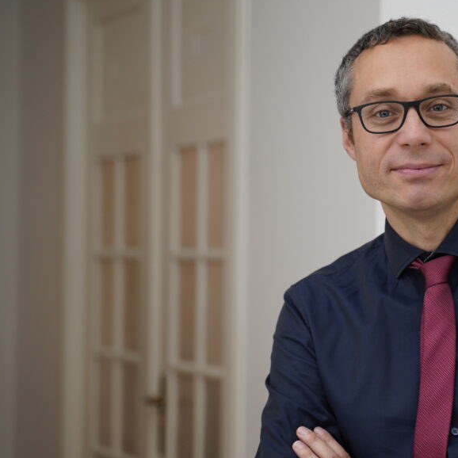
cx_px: 330
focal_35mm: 108
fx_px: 1617
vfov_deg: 16.1
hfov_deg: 16.1
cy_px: 248
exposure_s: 1/200
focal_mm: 75
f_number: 2.8
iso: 800
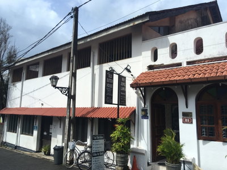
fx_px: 190
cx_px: 114
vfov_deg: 48.2
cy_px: 85
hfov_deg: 61.7
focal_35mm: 29
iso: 25
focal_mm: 4.15
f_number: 2.2
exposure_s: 1/2653
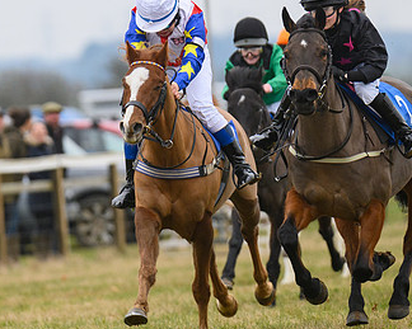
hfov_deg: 3.1
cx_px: 96
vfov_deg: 2.5
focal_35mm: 620
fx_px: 7558
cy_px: 119
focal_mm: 240
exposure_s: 1/800
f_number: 4
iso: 800
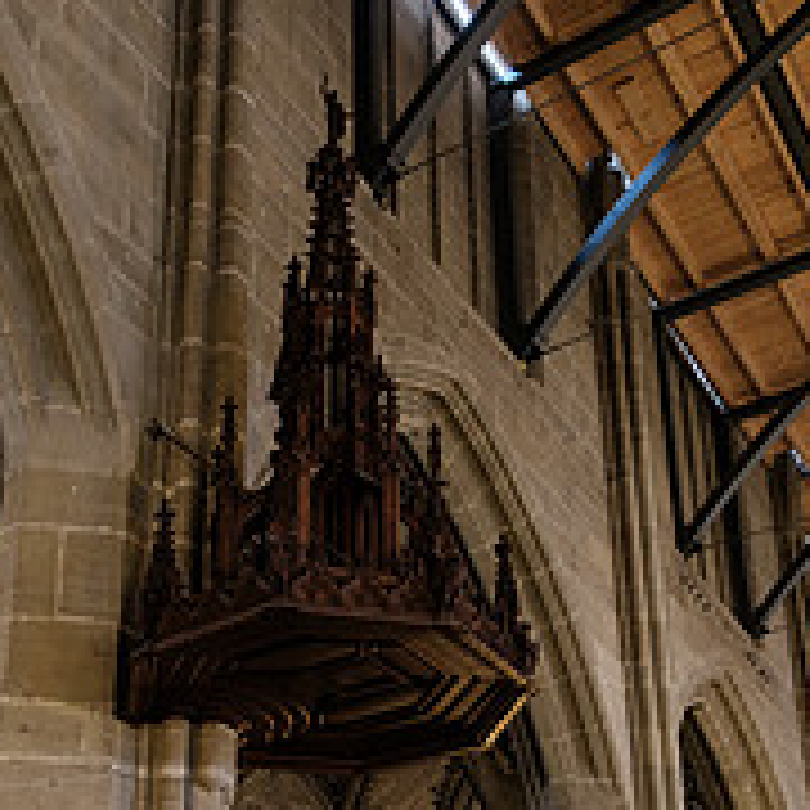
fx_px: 1350
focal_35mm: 51
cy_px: 778
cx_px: 338
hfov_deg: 33.3
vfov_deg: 31.3
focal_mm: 16
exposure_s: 1/25
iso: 1600
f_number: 2.8
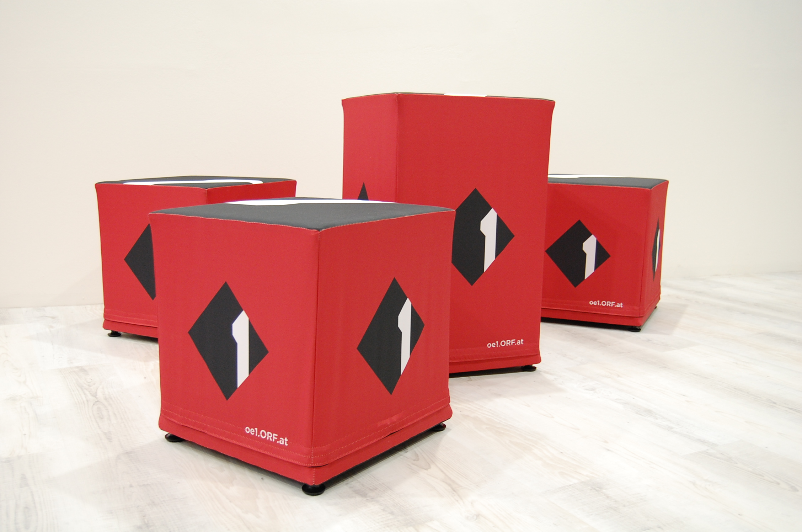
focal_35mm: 36
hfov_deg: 53.2
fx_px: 801
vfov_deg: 36.7
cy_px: 266
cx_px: 401
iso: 640
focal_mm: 24
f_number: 4
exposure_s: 1/30
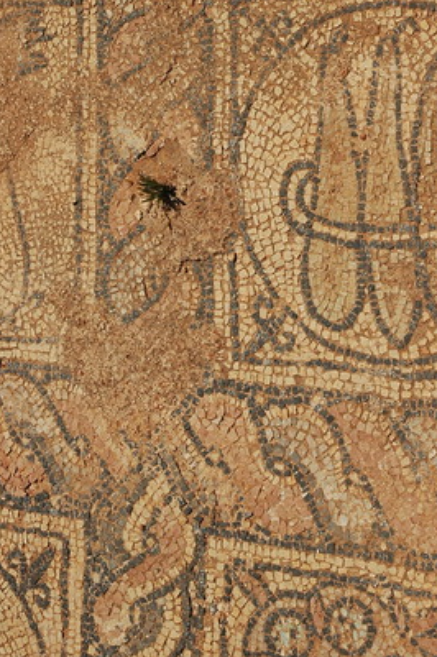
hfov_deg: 15.6
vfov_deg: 23.2
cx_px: 353
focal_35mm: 87
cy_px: 167
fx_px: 1584
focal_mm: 35
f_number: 10
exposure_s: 1/1000
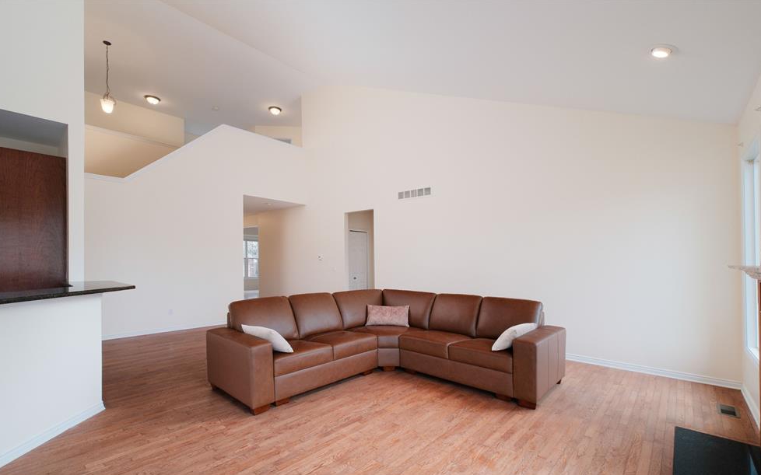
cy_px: 264
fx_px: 332
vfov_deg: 71.0
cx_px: 380
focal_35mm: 16
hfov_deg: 97.8
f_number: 6.4
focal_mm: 10
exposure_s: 1/125
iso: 640
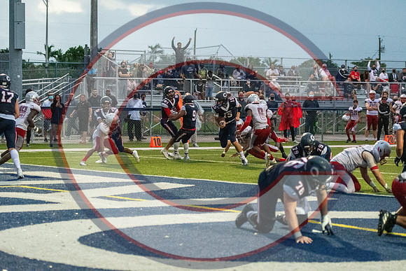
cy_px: 136
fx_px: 1438
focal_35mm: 128
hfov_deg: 16.1
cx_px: 203
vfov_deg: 10.8
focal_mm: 85
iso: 14400
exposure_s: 1/2500
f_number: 2.8
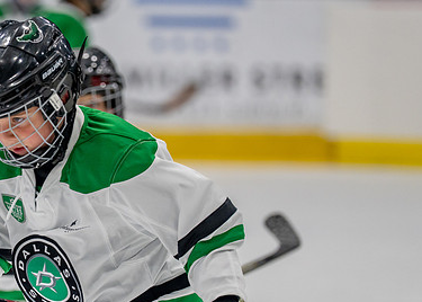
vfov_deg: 3.9
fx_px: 4399
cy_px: 192
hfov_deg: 5.5
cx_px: 62
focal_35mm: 367
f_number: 2.8
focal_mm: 167
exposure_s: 1/1600
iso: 1000
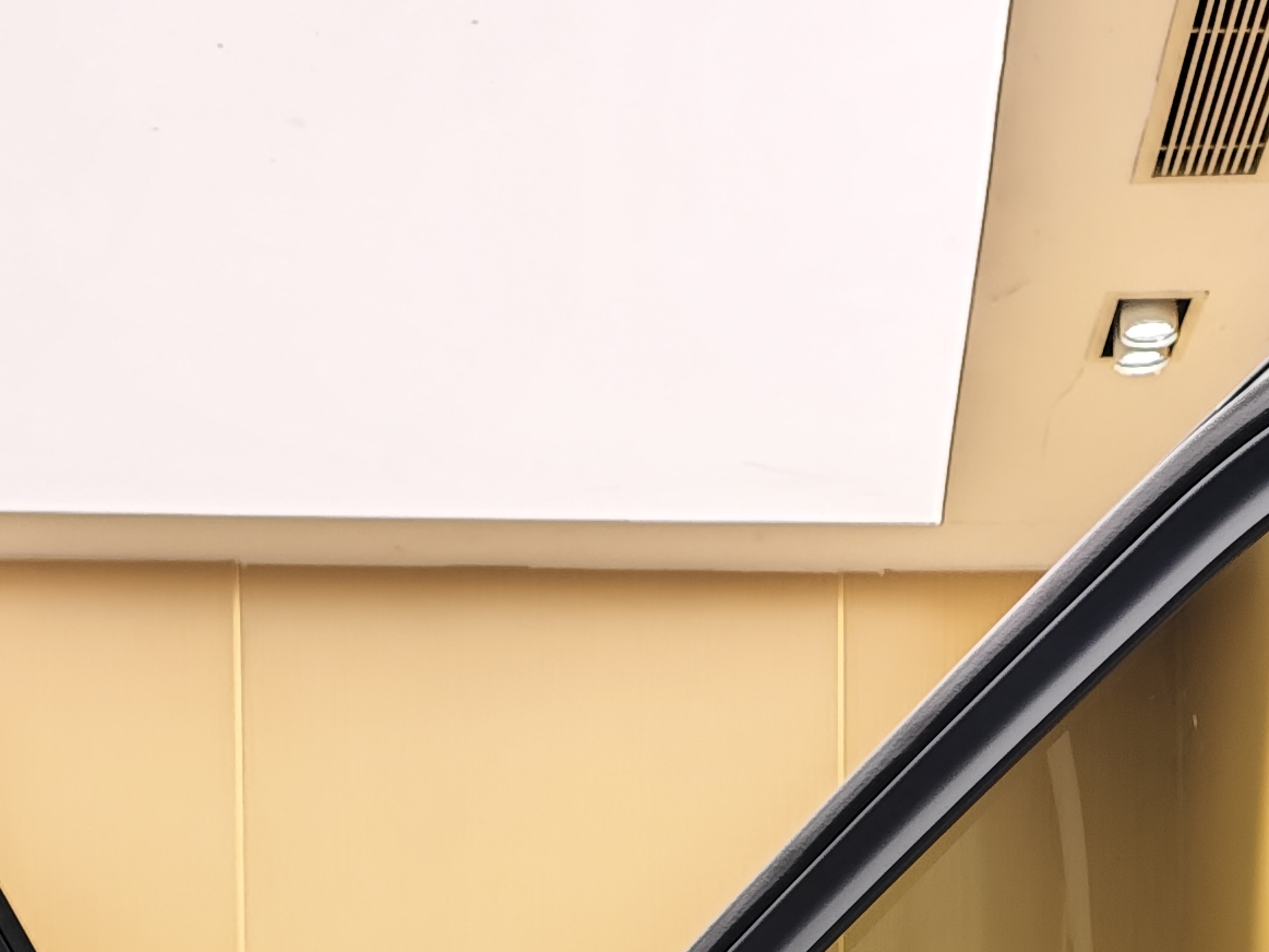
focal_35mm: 81
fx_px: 2969
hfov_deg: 24.0
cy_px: 1566
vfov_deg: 16.1
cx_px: 860
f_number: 1.9
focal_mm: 8.7
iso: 400
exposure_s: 1/54.4
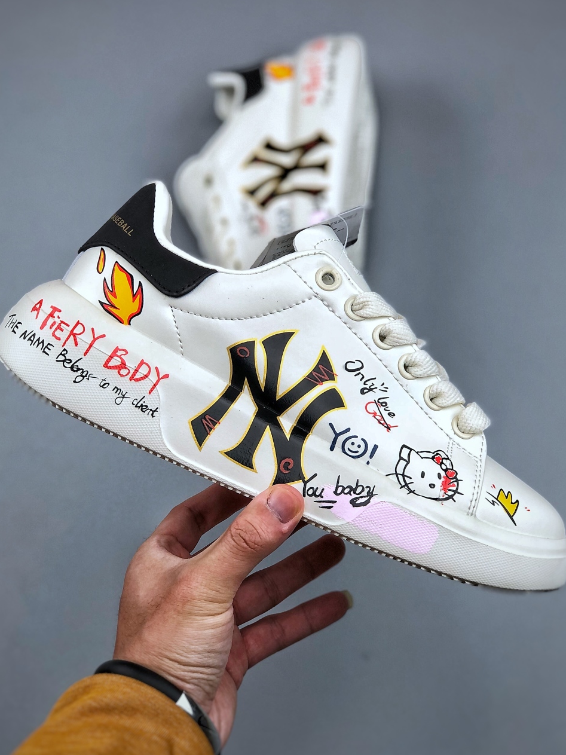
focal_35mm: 65
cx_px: 281
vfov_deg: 29.8
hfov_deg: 22.6
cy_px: 351
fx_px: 1417
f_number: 2.8
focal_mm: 6.6
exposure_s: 1/100
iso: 25
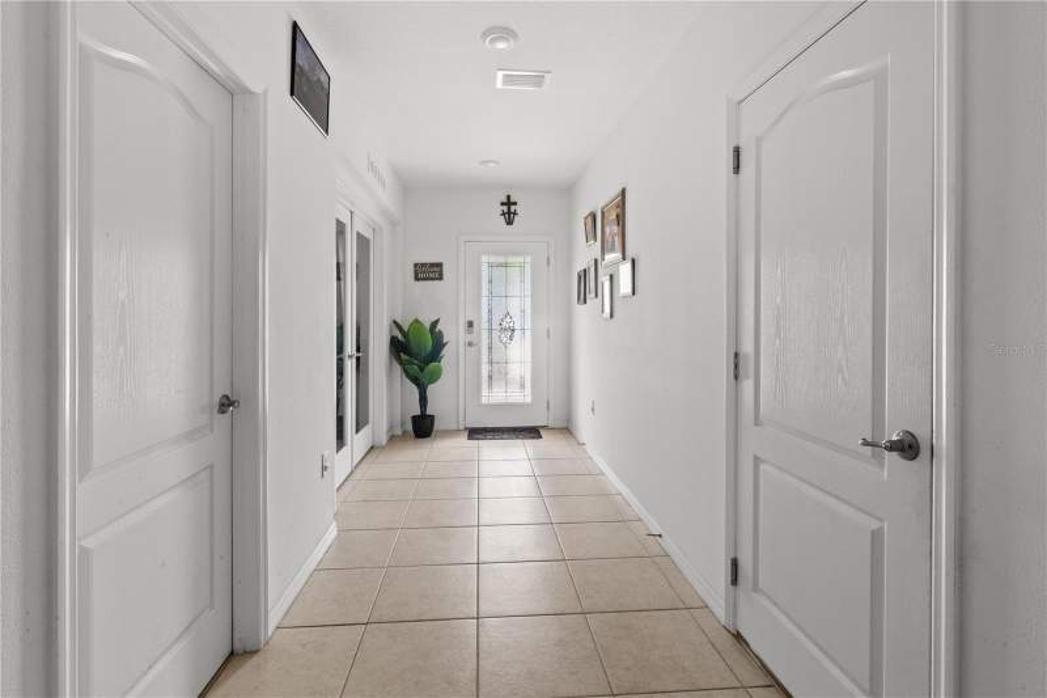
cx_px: 524
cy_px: 349
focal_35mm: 16
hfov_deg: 96.7
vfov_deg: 73.7
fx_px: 465
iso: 1600
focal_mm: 16
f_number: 22
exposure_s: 1/2
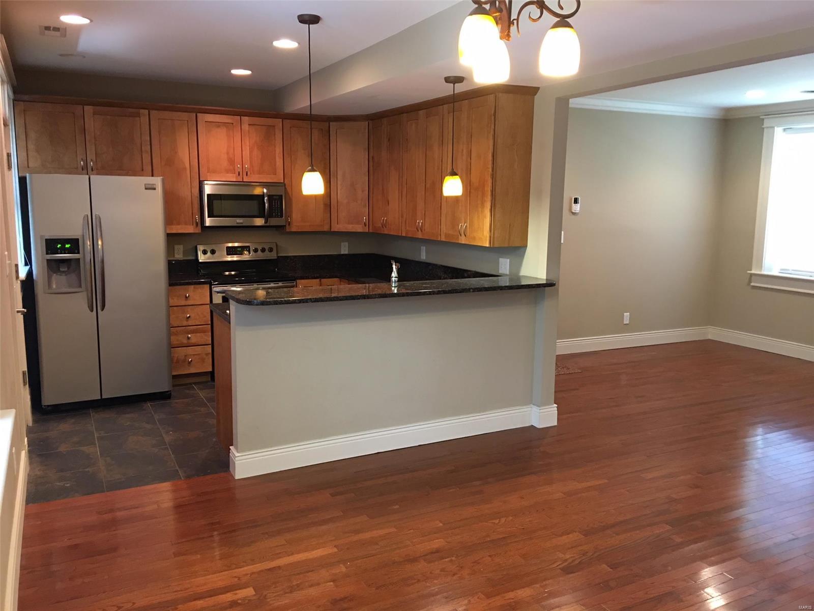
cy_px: 306
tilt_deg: -7.2
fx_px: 682
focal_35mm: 29
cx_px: 407
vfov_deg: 48.2
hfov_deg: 61.7
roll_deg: -0.3
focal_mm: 4.15
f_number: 2.2
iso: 80
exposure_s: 1/10
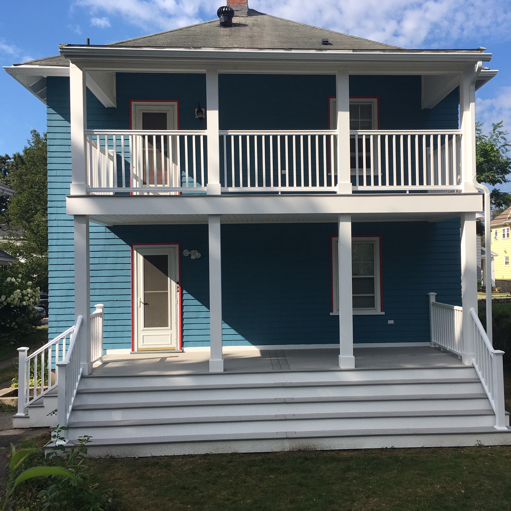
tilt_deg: +0.0
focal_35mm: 35
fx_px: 585
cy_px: 256
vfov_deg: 47.2
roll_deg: +0.7
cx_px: 285
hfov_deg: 47.1
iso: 25
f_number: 2.2
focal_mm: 4.15
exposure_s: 1/1570
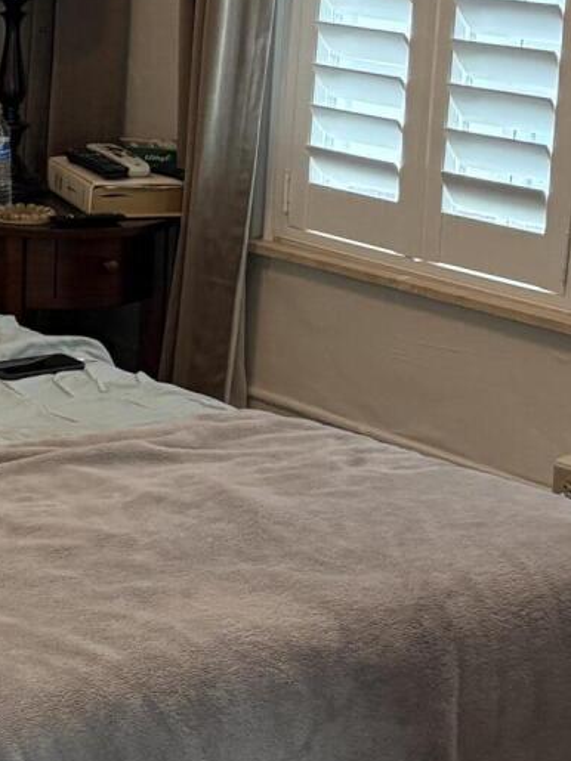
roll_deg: -0.9
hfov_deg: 13.9
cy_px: 228
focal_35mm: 101
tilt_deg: -10.7
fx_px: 2222
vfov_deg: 19.4
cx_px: -249
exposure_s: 1/60
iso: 160
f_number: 1.6
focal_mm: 5.96
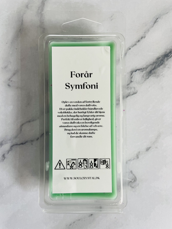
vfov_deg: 67.3
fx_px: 172
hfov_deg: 53.1
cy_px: 114
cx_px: 86
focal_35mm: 26
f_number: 1.6
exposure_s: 1/121
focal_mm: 4.2
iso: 100
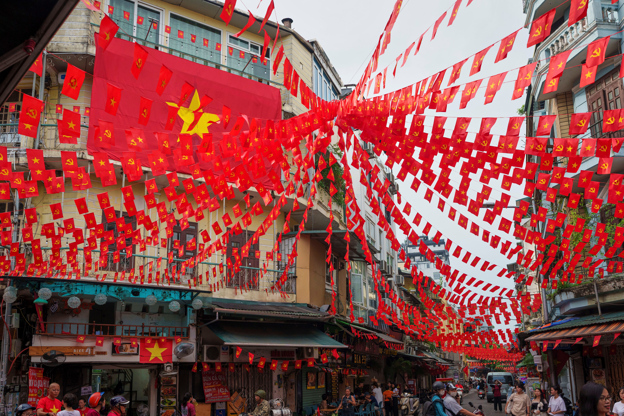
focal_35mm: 28
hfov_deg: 65.5
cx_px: 312
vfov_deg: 46.4
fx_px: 485
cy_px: 208
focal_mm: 28
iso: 500
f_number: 4.5
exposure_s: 1/1250
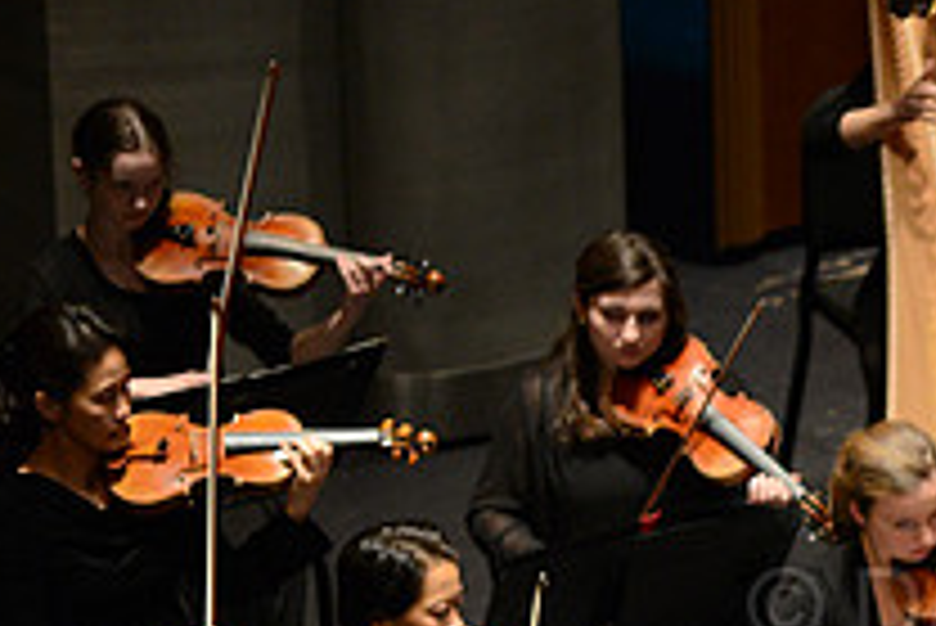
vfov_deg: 2.5
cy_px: 772
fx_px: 14518
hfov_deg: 3.7
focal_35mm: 558
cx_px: 1233
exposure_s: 1/250
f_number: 2.8
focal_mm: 200
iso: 3200
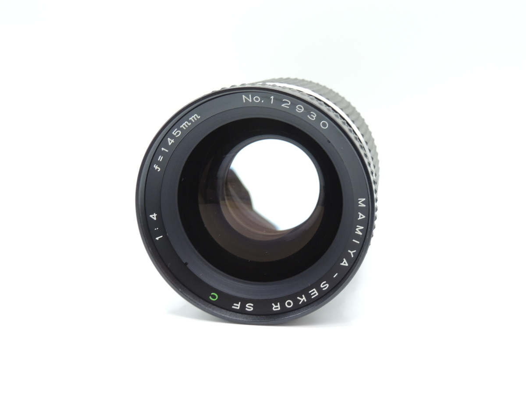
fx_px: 760
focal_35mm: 50
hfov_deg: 38.2
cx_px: 263
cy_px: 197
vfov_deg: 29.1
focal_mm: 8.9
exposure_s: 1/50
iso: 400
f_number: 3.6
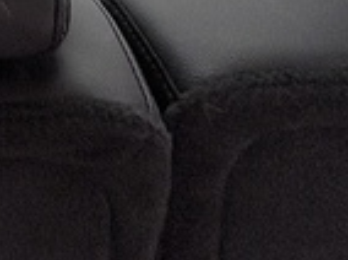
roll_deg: +0.2
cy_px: -373
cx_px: -181
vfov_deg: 13.4
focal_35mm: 79
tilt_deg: +0.1
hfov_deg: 20.8
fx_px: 793
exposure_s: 1/99
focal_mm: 2.22
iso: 125
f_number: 2.2
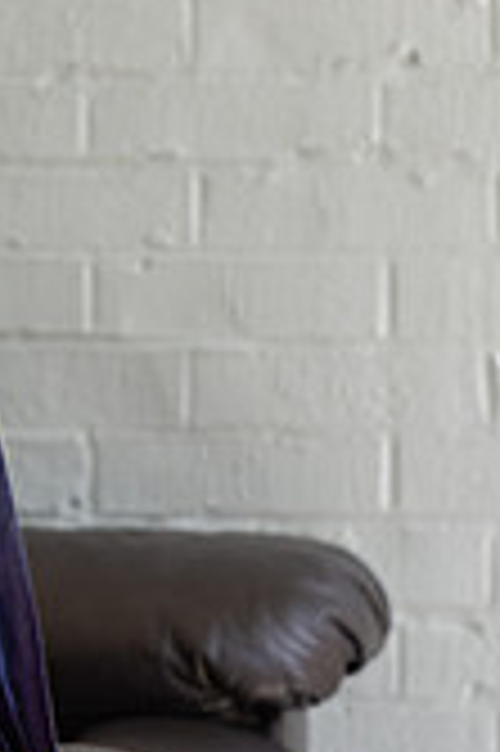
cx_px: -252
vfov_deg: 8.4
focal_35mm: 244
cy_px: 178
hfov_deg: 5.6
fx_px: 5094
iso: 320
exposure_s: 1/250
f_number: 4
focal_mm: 70
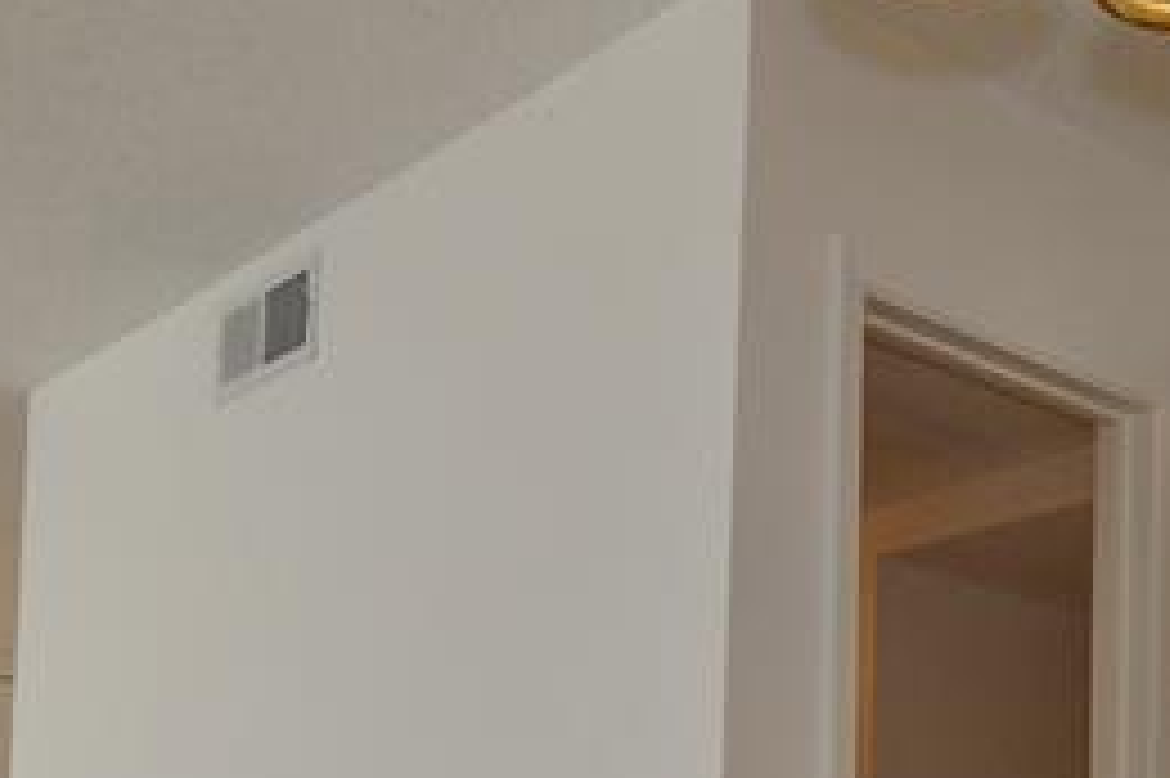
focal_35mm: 59
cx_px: 1094
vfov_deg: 21.3
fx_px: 1916
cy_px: 935
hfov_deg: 32.0
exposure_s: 1/125
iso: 360
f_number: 5.6
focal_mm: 10
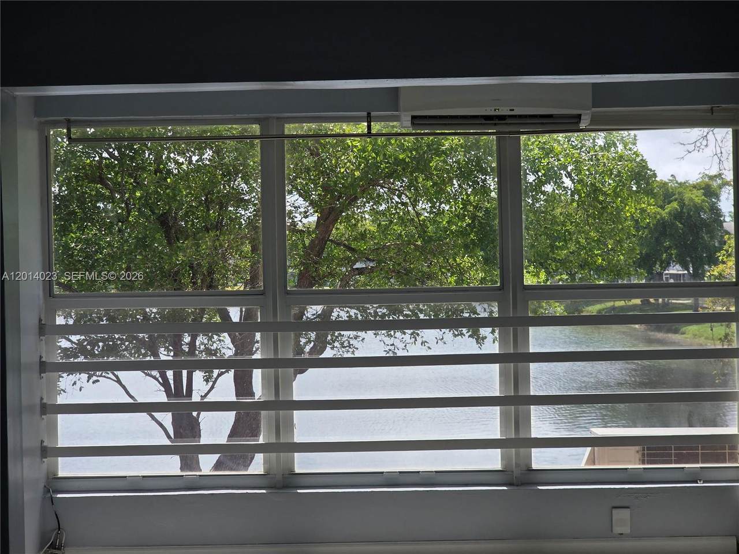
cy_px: 277
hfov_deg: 28.2
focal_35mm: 69
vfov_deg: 21.3
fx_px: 1473
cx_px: 370
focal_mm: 7.9
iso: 50
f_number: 2.4
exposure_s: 1/425
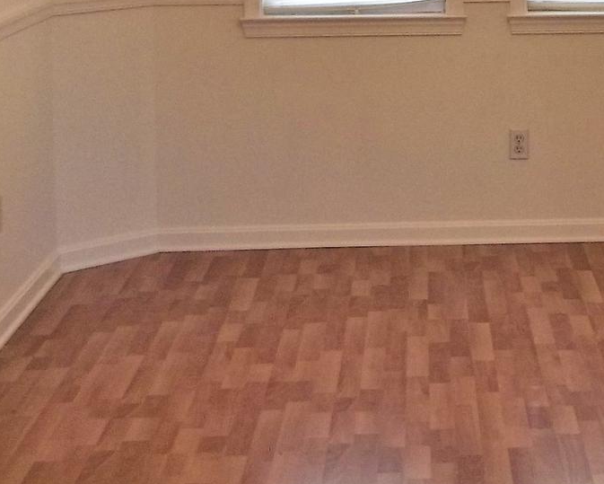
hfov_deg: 19.6
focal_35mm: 95
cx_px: 599
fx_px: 1699
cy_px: -26
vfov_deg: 15.8
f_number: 2.9
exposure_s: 1/60
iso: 80
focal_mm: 5.7
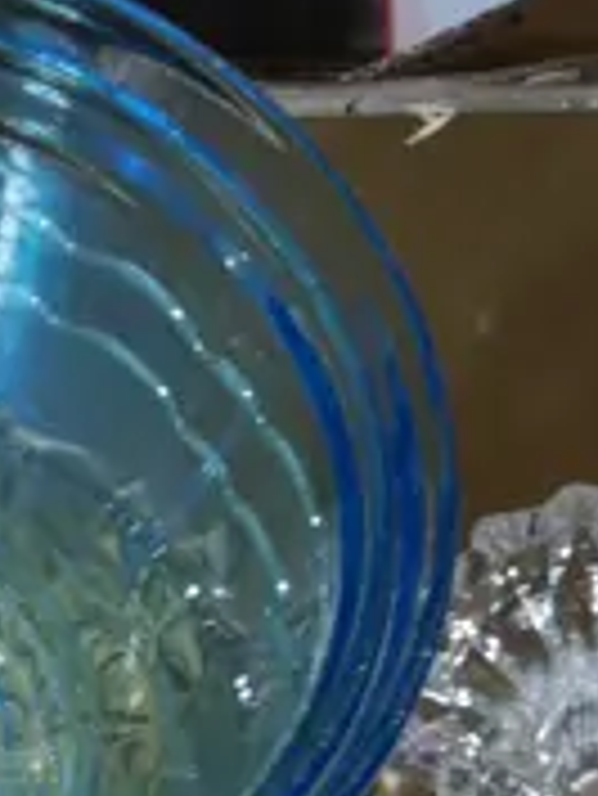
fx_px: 3727
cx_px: 220
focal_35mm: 162
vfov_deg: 11.2
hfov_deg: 9.2
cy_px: 1538
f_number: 3.5
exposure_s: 1/60
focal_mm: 14
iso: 250
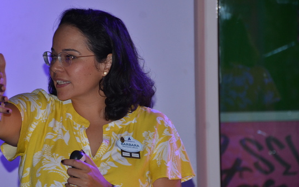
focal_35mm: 279
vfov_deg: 4.7
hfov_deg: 7.5
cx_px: 105
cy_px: 112
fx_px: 2273
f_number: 5.6
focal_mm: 140
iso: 800
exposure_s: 1/60
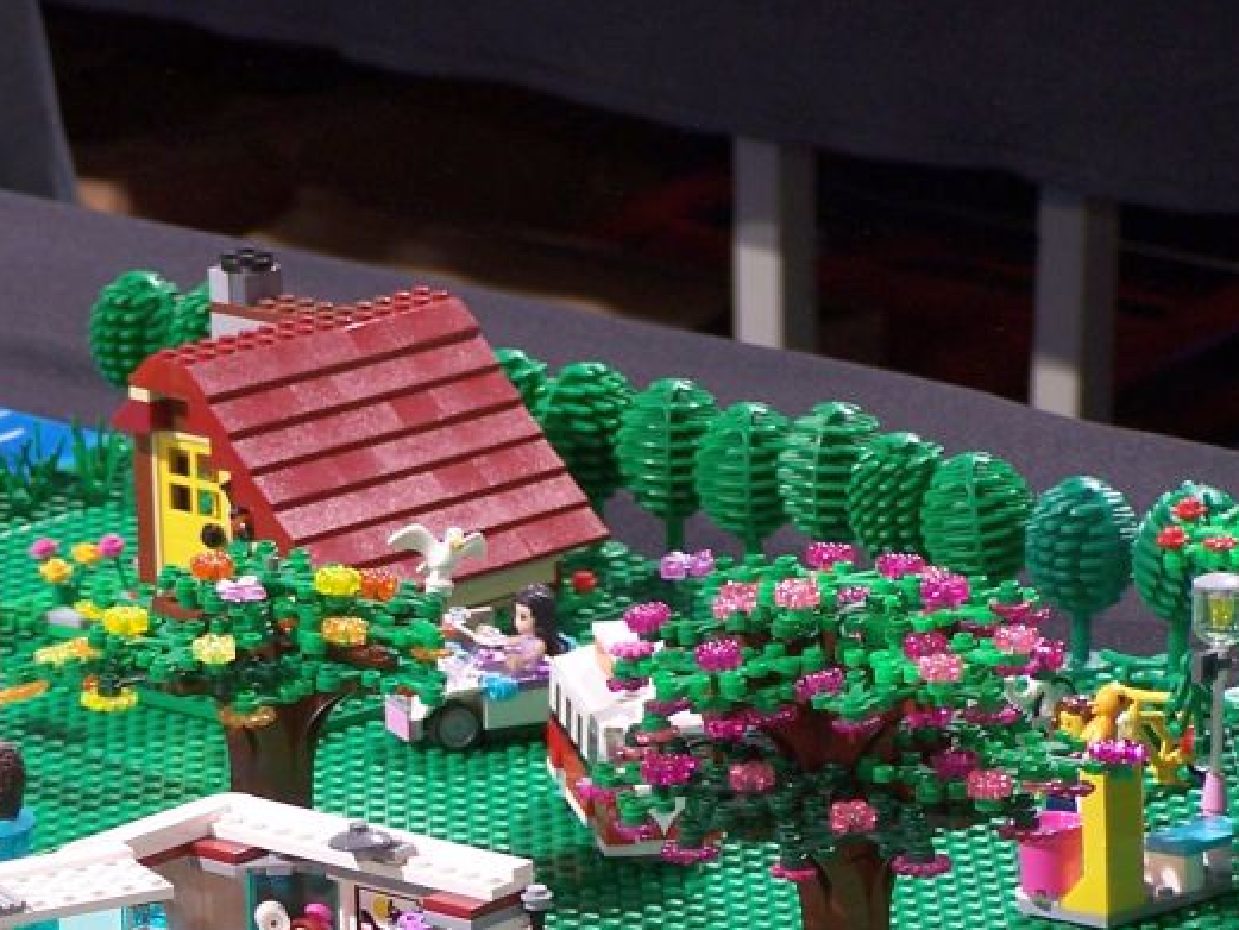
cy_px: 904
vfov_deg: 5.4
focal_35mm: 273
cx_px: 166
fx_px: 9774
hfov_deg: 7.2
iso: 80
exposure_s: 1/2
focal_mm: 23.1
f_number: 3.2
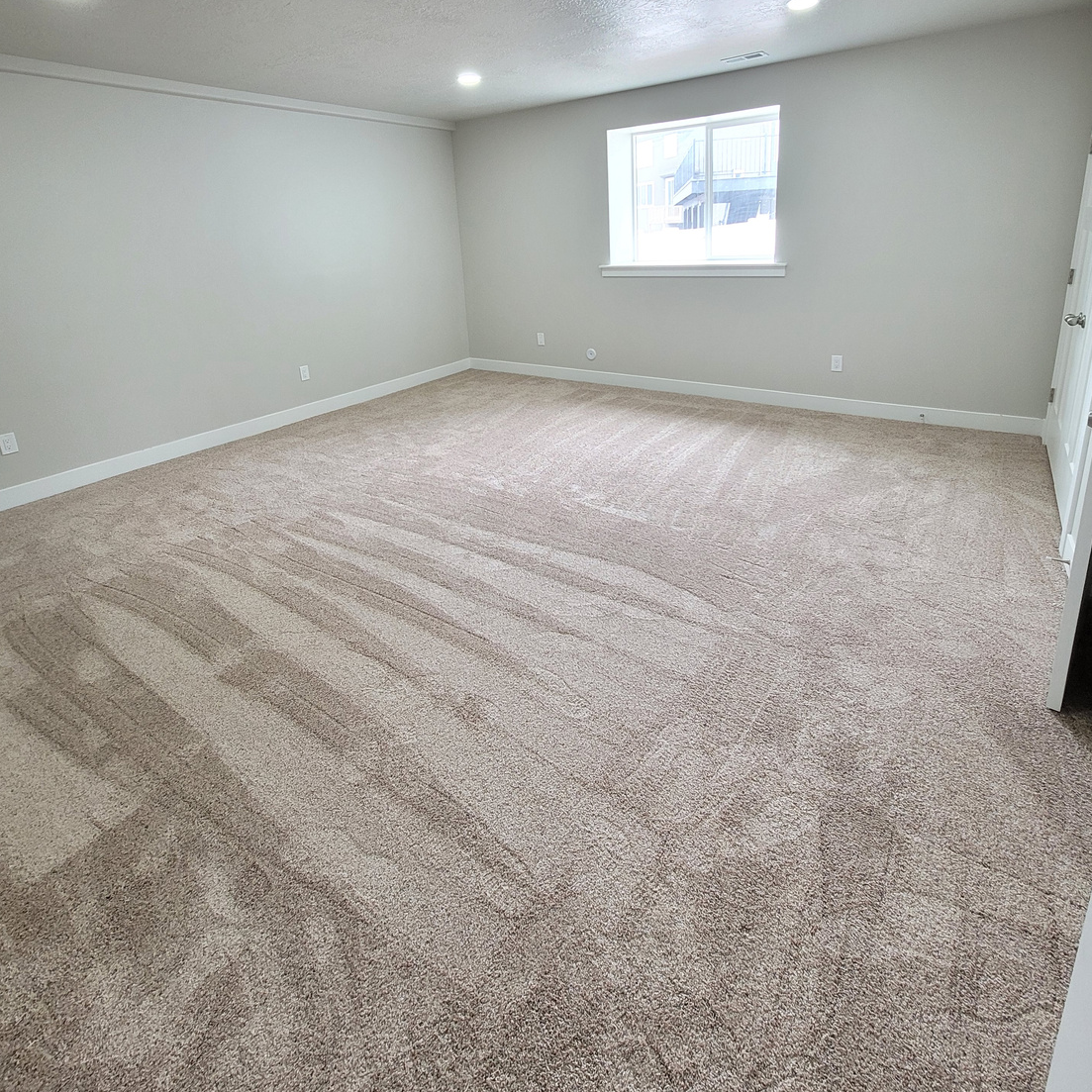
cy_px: 392
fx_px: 571
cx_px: 562
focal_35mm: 16
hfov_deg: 87.4
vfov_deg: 85.3
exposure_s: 1/60
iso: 320
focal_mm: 2.2
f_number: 2.2
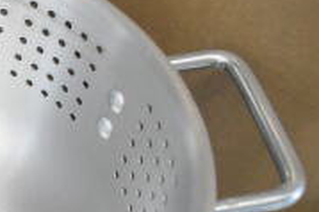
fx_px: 814
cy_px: 195
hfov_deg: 19.1
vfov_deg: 14.7
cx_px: -173
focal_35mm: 92
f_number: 3.5
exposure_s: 1/30
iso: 5000
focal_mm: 18
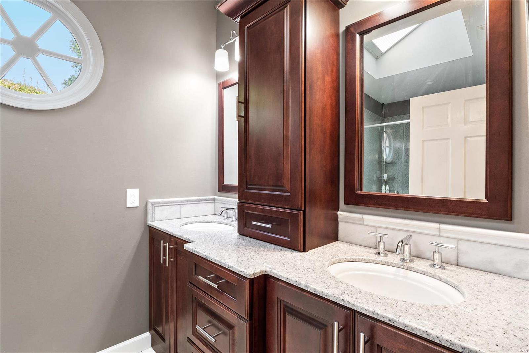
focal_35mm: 16
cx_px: 264
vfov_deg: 73.7
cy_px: 176
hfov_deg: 96.7
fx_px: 235
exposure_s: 1/8
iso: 400
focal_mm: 8
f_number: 8
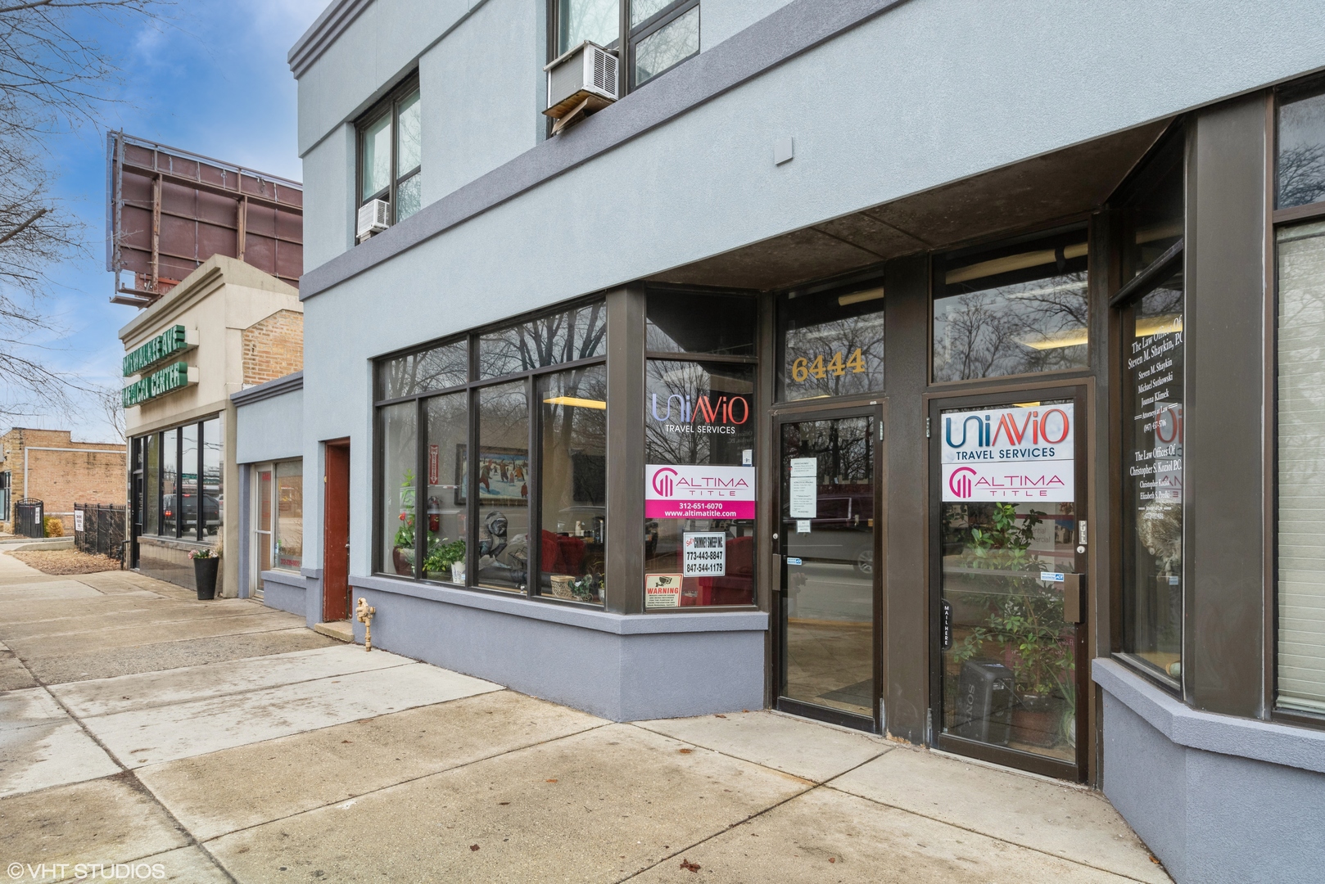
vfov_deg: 59.5
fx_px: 773
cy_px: 442
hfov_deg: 81.2
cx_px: 662
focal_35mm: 21
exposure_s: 1/200
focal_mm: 21
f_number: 8
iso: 400
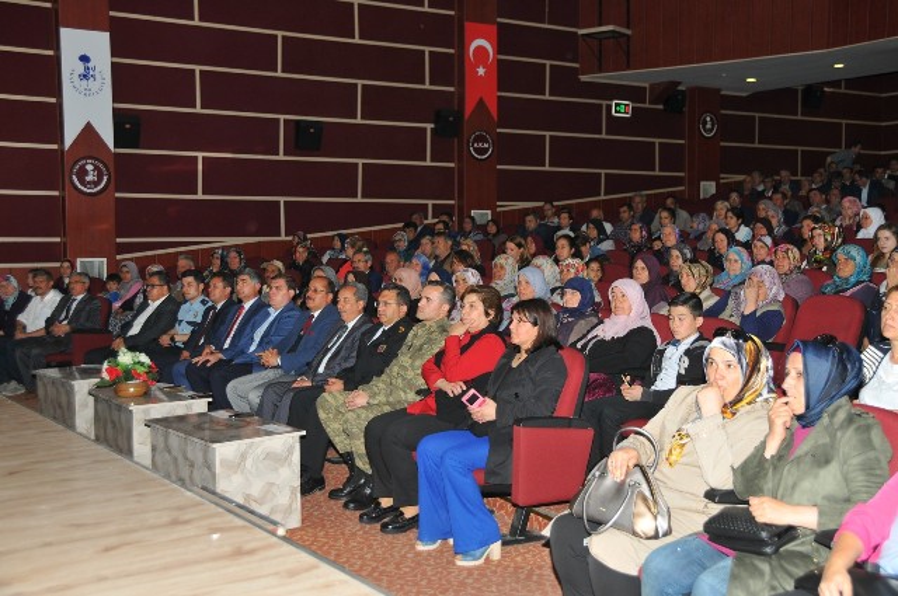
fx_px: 1046
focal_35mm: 42
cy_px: 298
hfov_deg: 46.5
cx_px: 449
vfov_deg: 31.8
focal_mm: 28
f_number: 5
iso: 200
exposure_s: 1/60
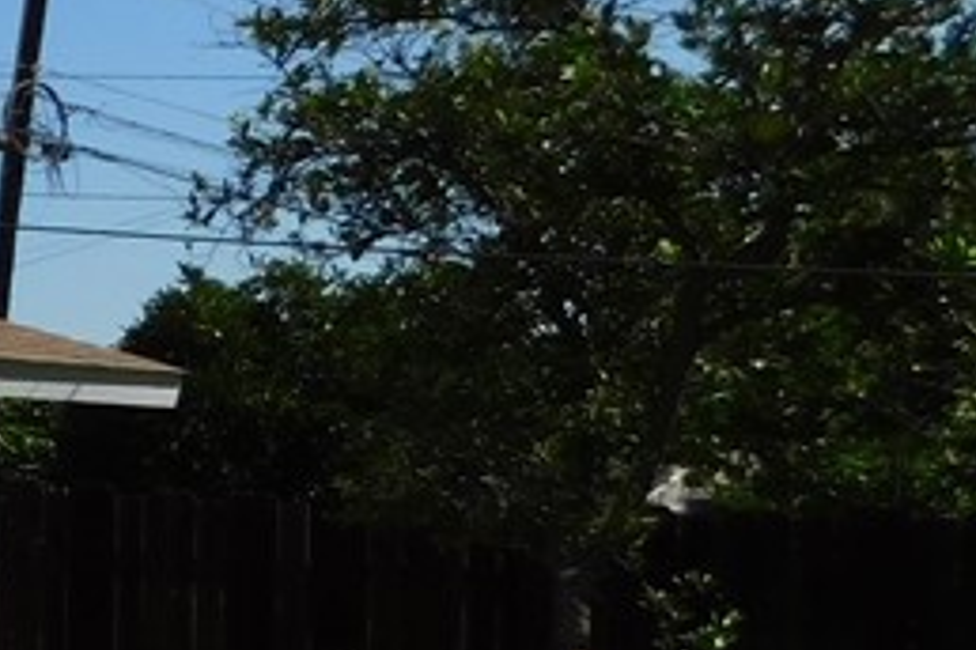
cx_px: -953
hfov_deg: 16.5
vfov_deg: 14.3
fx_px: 2575
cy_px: 590
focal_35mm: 95
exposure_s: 1/800
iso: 125
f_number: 6
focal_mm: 4
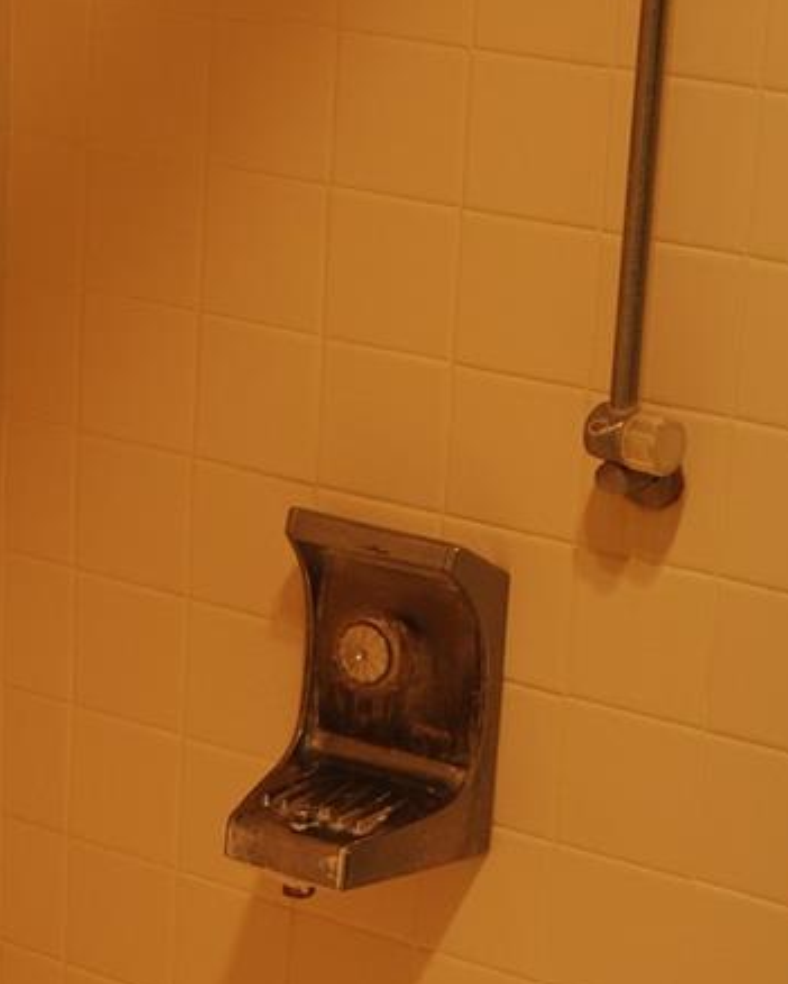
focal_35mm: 108
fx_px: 3145
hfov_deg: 14.3
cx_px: 358
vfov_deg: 17.7
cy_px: 620
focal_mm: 28
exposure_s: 1/100
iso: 200
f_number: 5
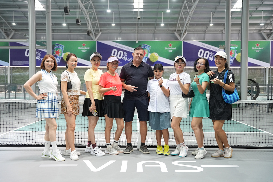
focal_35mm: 44
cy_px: 91
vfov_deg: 30.7
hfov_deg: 44.7
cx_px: 136
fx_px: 332
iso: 1250
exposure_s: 1/250
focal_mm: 43.8
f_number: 2.8
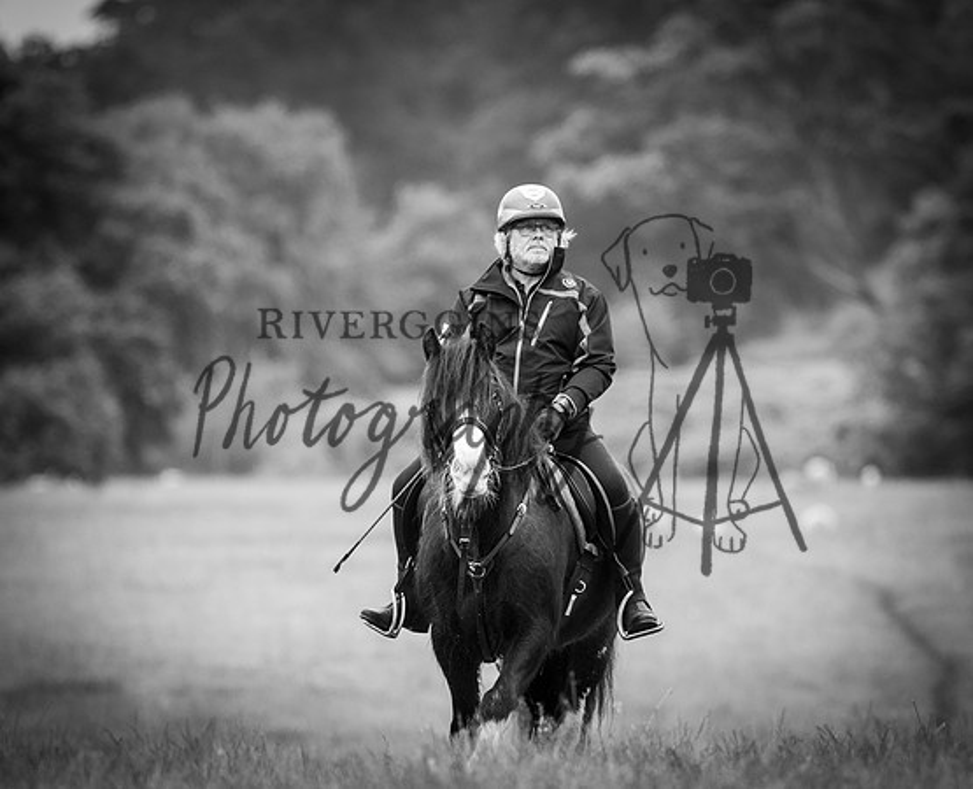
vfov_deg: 2.7
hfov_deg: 3.4
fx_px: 16509
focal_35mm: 570
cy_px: 386
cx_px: 520
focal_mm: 300
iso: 500
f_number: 4
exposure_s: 1/800
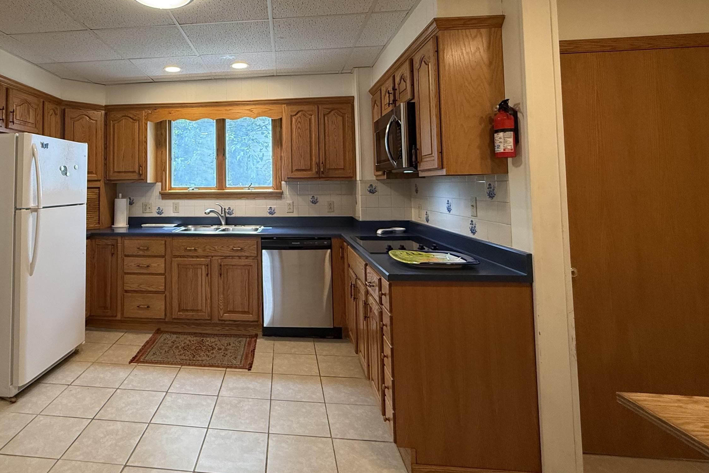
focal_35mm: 20
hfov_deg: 81.4
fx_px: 394
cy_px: 166
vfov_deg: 60.7
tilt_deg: +3.5
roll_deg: -0.2
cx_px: 242
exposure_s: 1/120
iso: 250
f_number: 2.2
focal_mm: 2.22
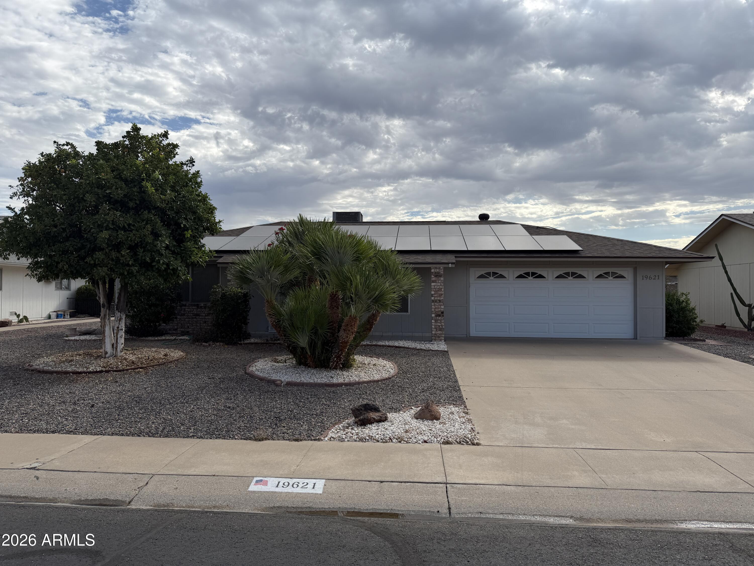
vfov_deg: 56.8
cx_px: 377
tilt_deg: +1.4
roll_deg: -0.2
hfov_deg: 71.6
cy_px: 283
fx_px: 523
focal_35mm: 24
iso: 80
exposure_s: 1/6173
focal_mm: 6.76
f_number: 1.78
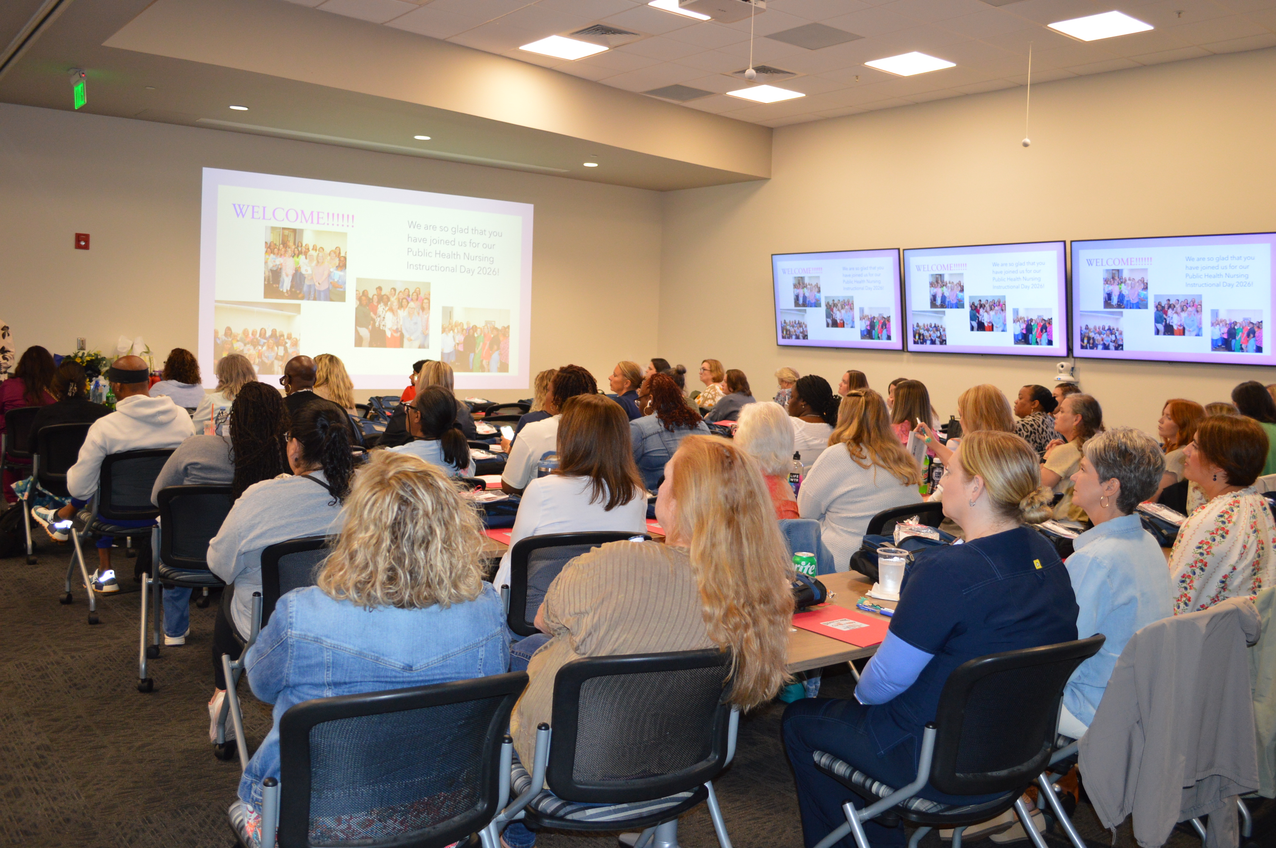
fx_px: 1062
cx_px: 638
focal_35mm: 30
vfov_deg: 43.5
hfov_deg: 62.0
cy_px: 424
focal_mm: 20
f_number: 3.8
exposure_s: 1/60
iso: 800
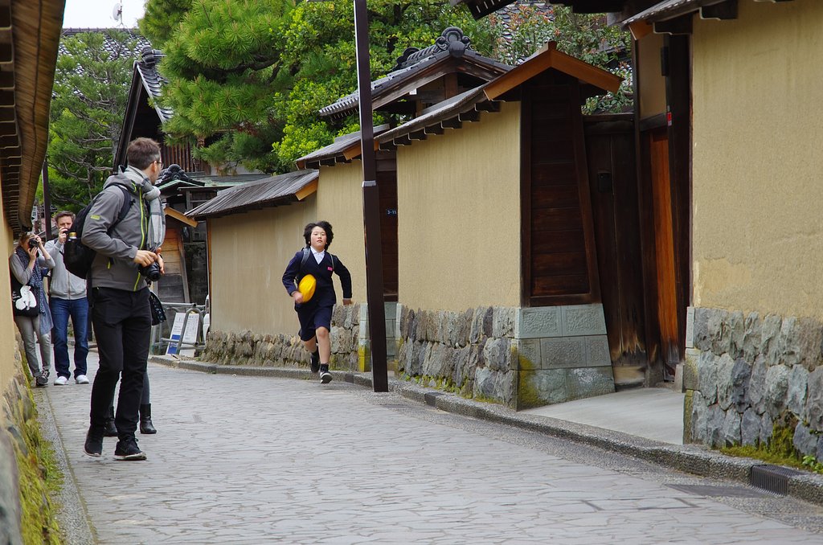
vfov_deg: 13.4
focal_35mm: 102
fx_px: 2327
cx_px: 412
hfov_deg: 20.1
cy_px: 272
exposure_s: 1/125
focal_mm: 68
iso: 400
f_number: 8
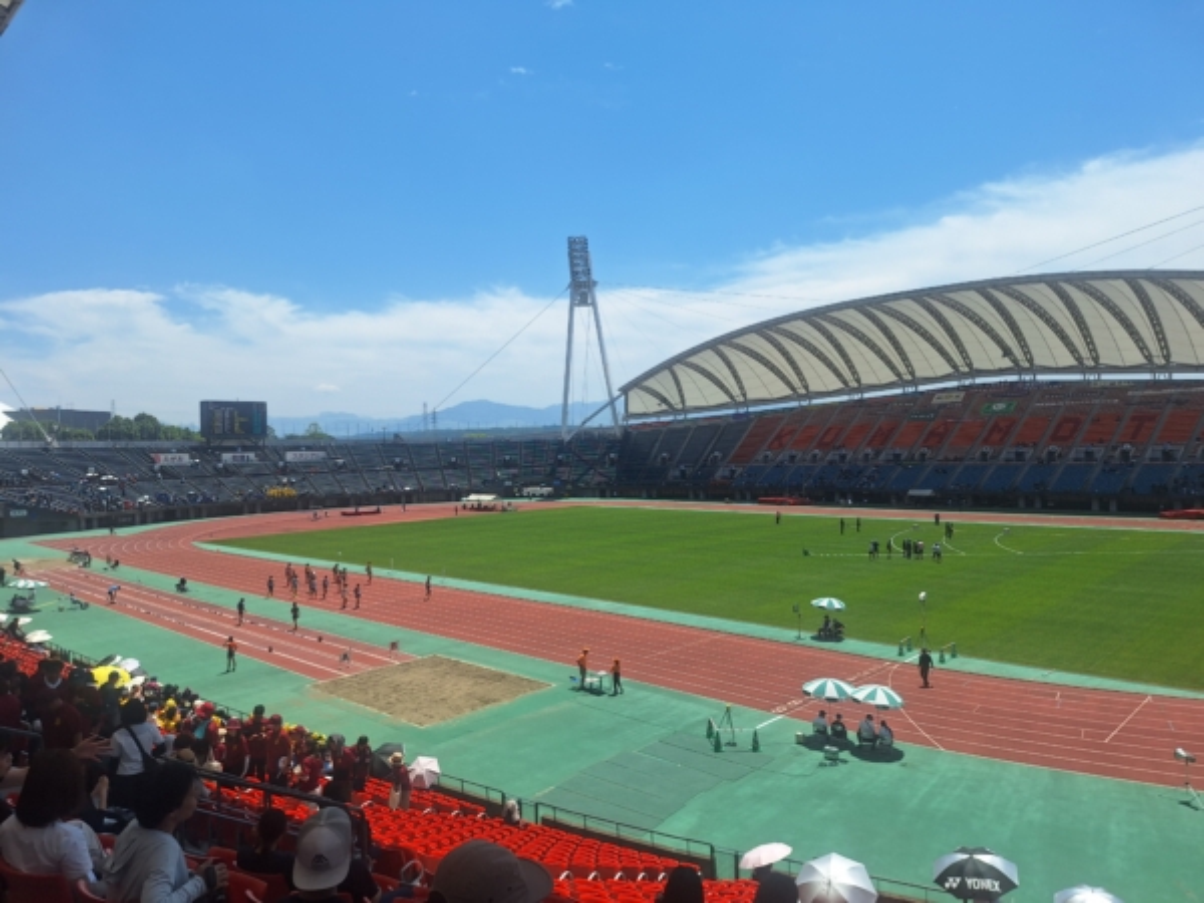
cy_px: 452
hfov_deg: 73.9
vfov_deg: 58.9
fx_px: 800
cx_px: 602
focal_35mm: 23
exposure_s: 1/3676
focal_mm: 5.54
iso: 40
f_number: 1.8
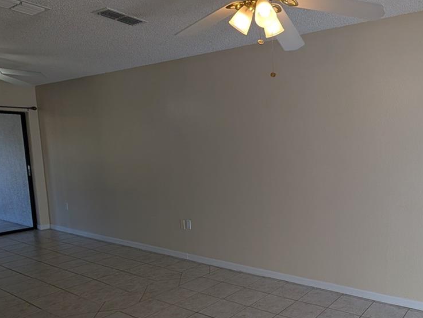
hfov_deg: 64.1
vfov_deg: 52.7
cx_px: 306
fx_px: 318
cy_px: 196
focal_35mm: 26
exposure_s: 1/255
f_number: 1.7
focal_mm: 2.02
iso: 54
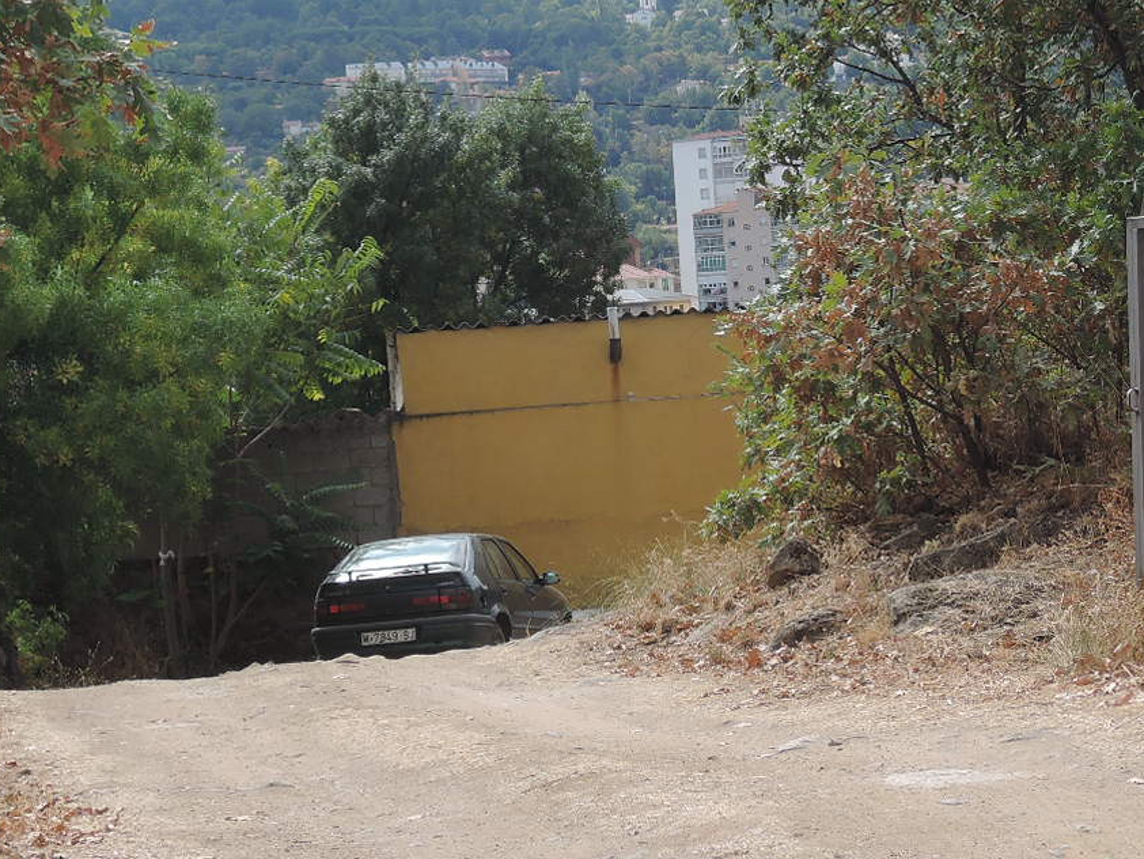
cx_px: 636
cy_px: 250
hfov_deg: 20.6
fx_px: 3140
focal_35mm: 95
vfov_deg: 15.5
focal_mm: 10.7
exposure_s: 1/500
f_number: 4
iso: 80
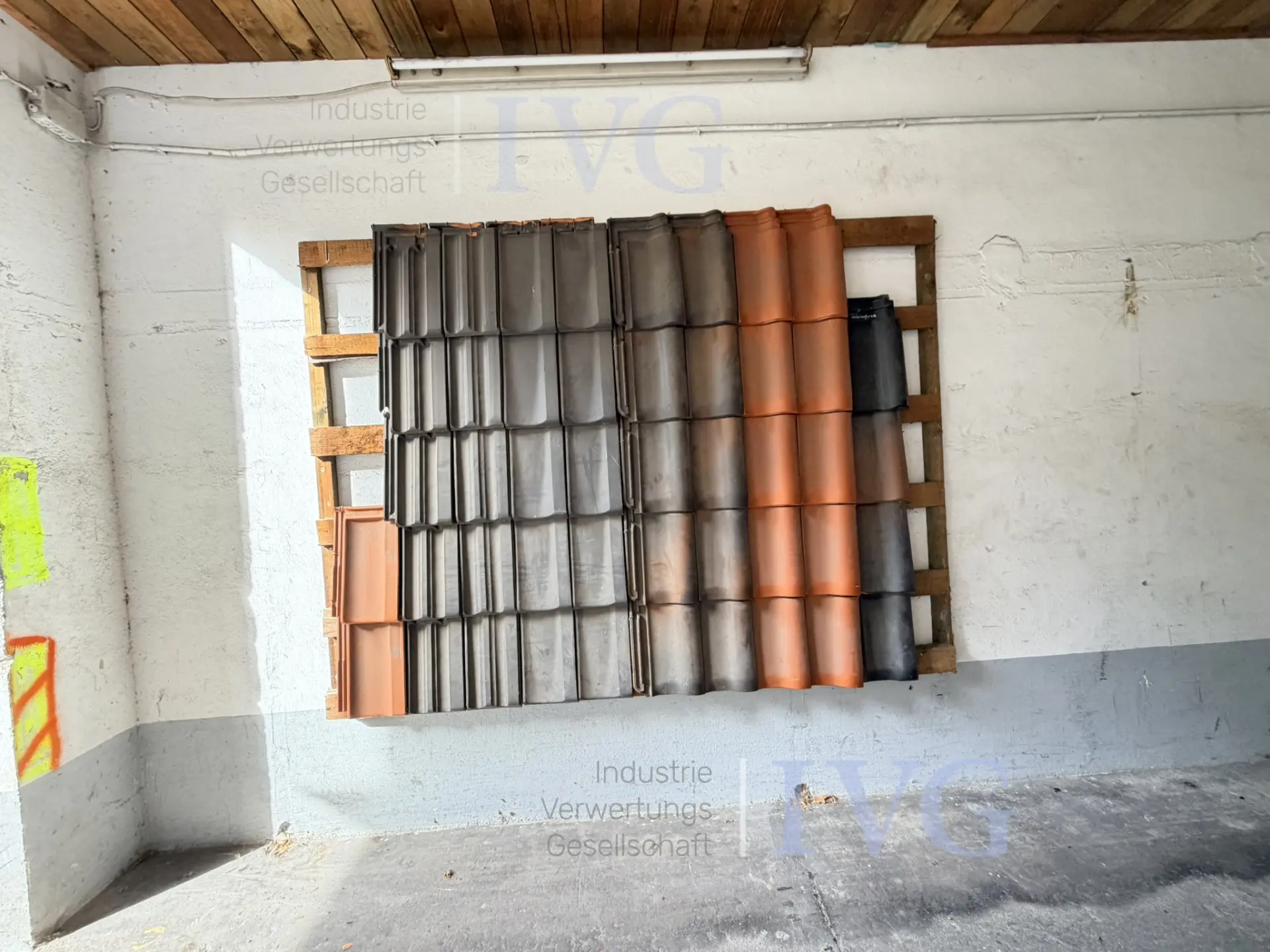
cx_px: 635
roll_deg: +2.0
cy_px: 476
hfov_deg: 102.1
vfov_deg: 85.7
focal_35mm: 14
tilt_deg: -1.9
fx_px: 514
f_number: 2.2
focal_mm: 2.22
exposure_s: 1/121
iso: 250
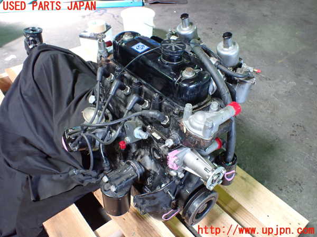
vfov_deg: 46.8
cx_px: 158
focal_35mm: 30
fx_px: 275
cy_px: 118
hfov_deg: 60.0
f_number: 2.3
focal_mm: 5.4
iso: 800
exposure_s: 1/80
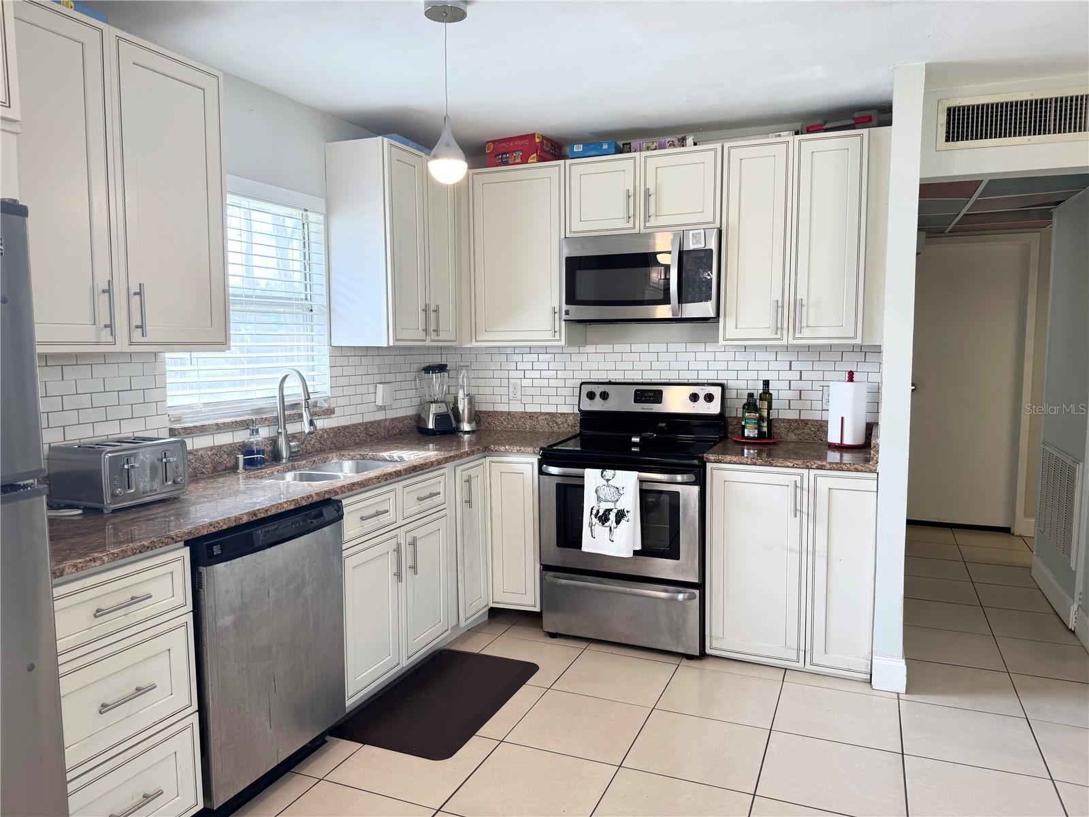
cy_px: 408
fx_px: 755
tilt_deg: -6.5
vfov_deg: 56.8
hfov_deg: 71.6
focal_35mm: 24
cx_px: 544
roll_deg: +0.1
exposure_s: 1/126
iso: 50
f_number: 1.78
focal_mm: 6.76
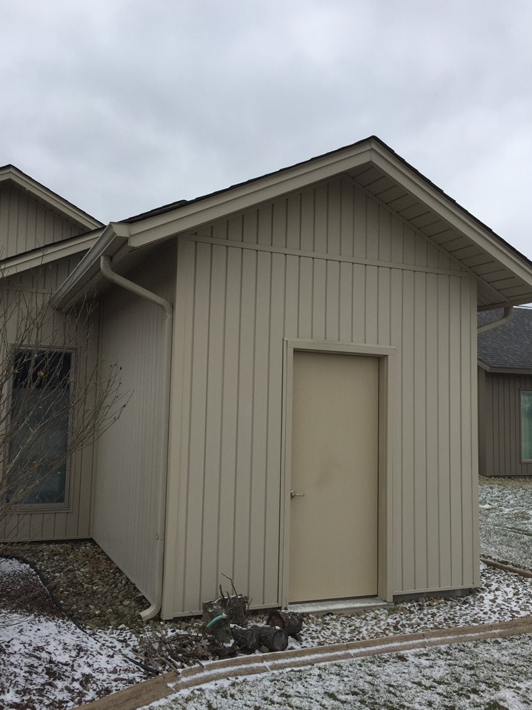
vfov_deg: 58.4
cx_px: 253
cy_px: 354
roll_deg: -2.1
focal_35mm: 31
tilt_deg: +5.5
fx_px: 636
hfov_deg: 45.4
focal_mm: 4.15
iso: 32
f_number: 2.2
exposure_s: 1/1236
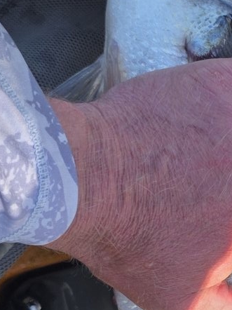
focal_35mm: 100
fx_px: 894
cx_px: 400
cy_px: 274
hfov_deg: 13.5
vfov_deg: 19.3
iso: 80
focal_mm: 6.3
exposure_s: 1/1677
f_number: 1.7
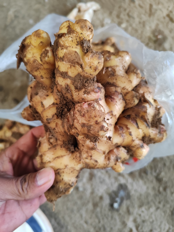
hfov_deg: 51.3
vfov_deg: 65.3
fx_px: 181
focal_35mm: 27
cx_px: 87
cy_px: 116
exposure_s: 1/100
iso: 1000
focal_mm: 6.14
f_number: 1.8
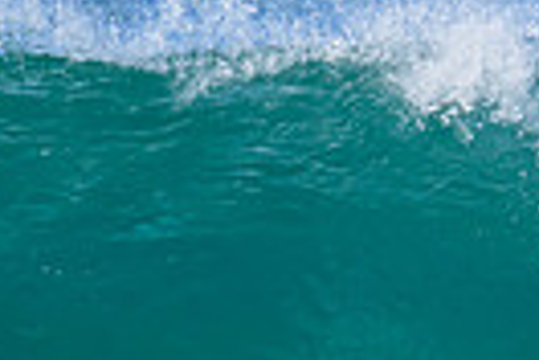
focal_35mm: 3531
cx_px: 1252
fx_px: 52863
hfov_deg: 0.6
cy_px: 298
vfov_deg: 0.4
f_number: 11
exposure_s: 1/800
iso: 360
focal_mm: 590
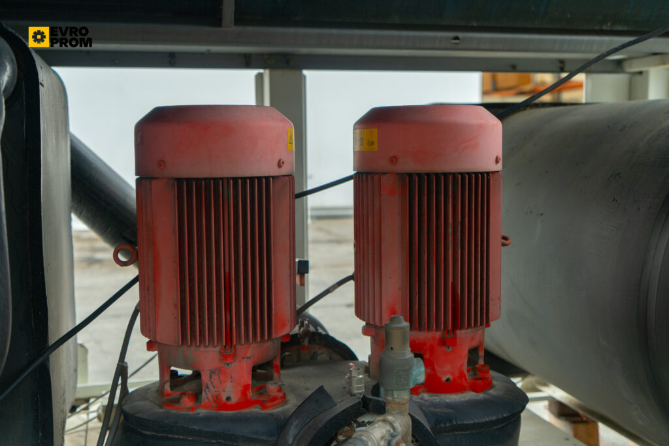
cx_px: 334
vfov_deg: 31.2
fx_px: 799
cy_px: 223
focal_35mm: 43
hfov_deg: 45.4
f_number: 4.5
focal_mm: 43
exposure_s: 1/80
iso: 200
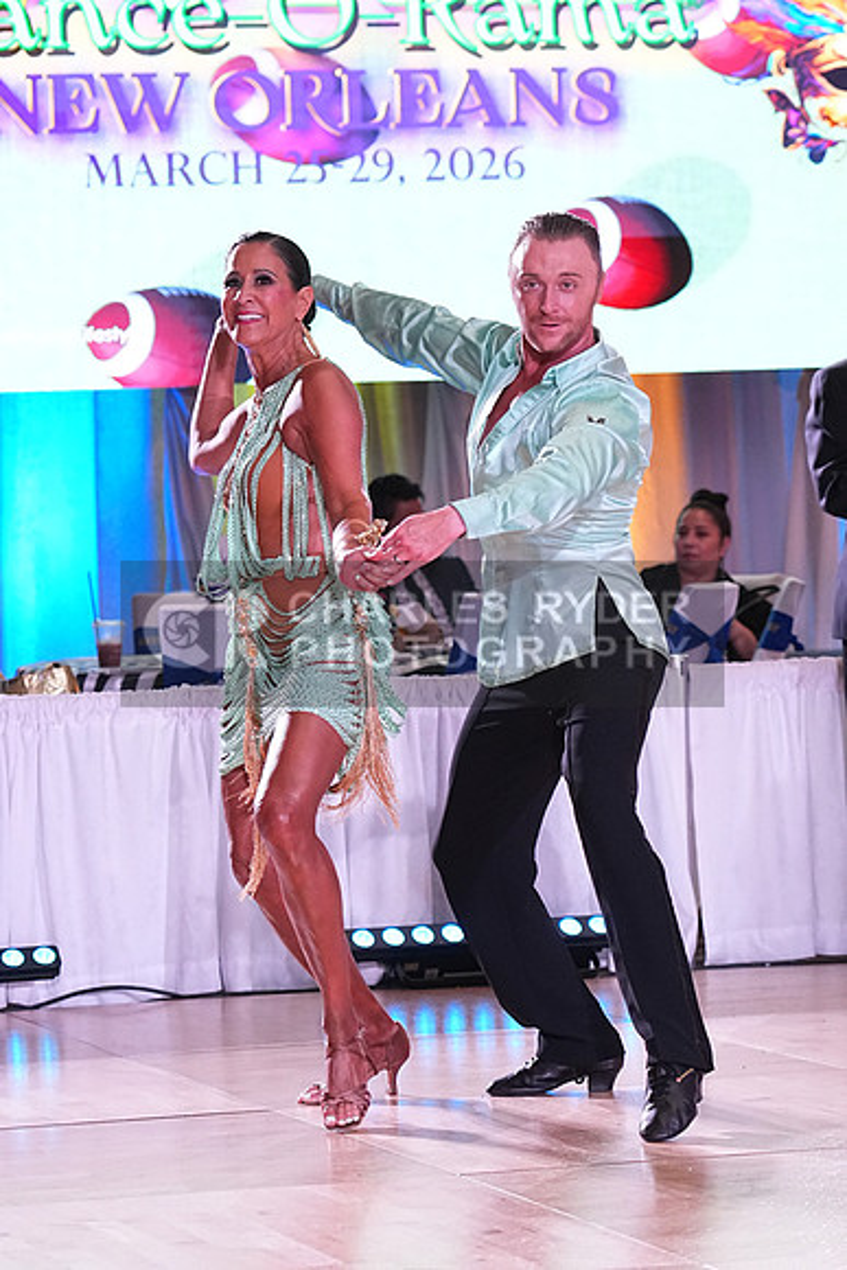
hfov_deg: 9.3
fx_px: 5184
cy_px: 635
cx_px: 424
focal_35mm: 147
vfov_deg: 14.0
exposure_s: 1/400
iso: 3200
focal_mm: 98
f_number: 4
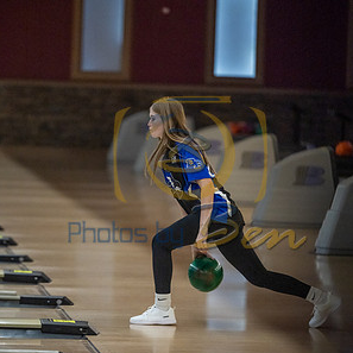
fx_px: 2746
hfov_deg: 7.4
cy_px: 172
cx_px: 176
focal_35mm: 238
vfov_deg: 7.4
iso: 4000
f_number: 2.8
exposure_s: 1/1000
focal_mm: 185
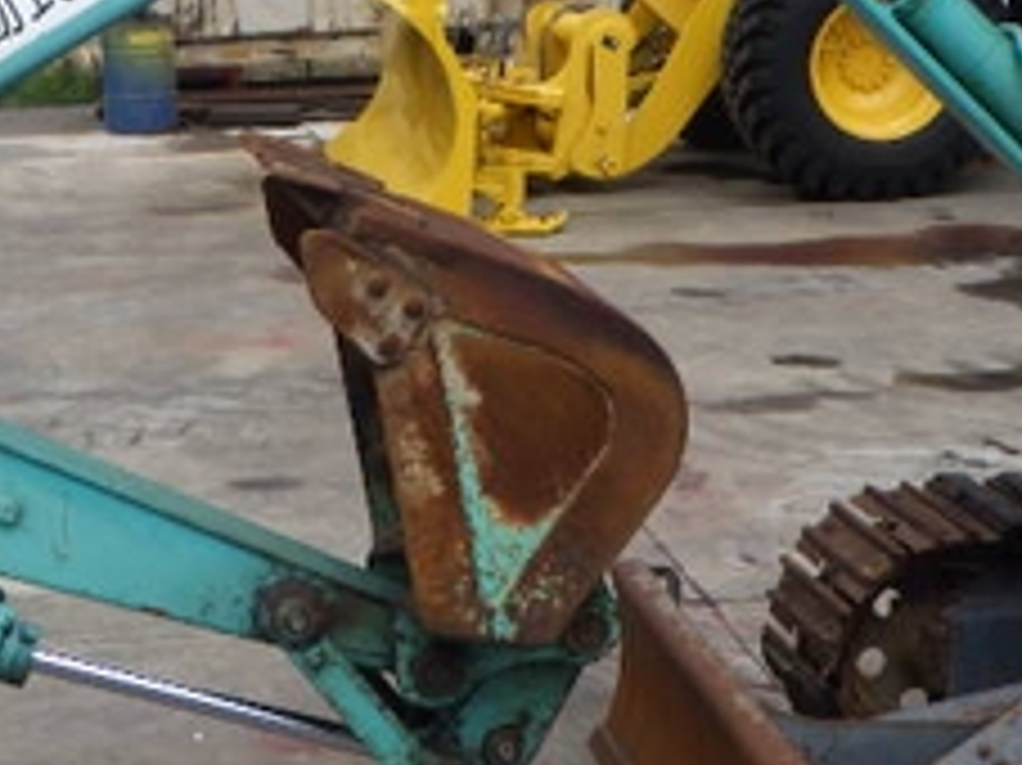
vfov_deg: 20.2
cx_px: 293
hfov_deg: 26.8
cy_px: 148
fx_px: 2125
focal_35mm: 72
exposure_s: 1/320
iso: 125
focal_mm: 6.1
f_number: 4.6
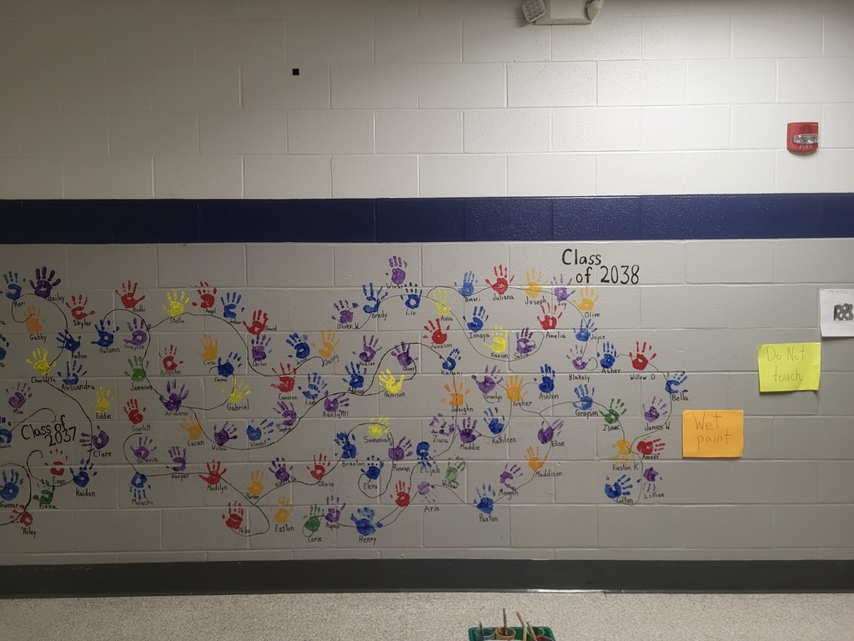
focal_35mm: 26
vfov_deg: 53.1
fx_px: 641
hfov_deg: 67.3
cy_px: 320
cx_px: 427
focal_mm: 5.4
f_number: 1.8
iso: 250
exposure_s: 1/120
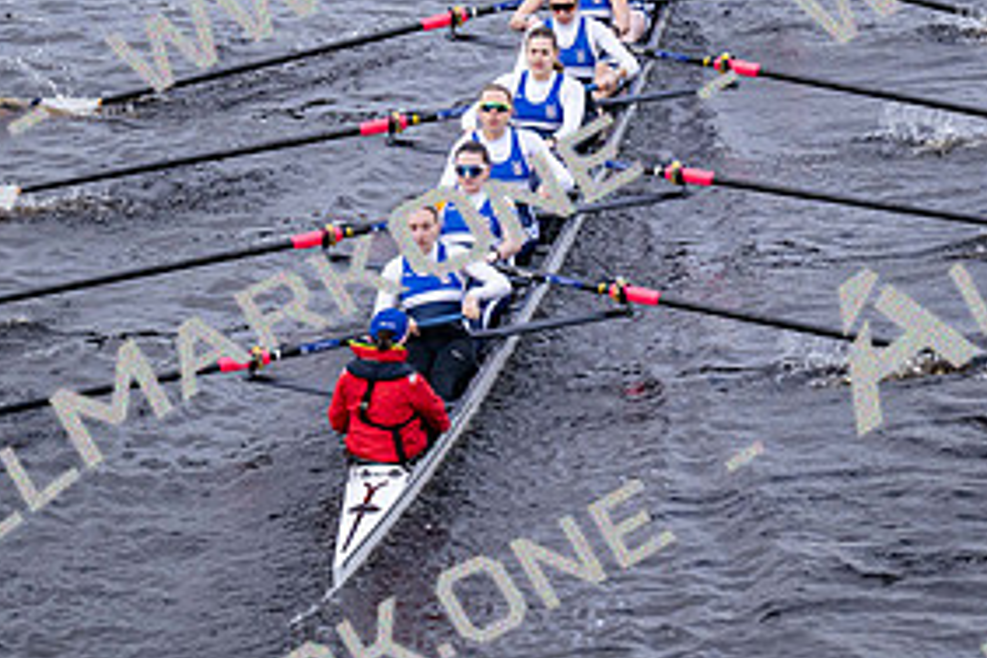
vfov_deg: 3.3
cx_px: 539
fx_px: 11295
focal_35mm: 412
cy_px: 103
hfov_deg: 5.0
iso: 900
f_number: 2.8
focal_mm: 200
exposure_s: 1/2000
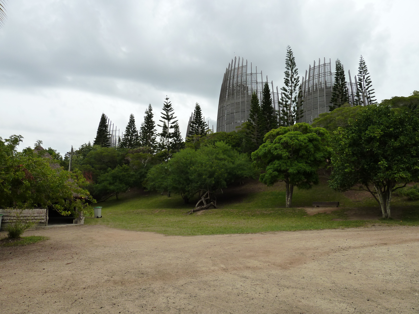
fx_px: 303
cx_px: 210
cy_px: 157
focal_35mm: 25
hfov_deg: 69.4
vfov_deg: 54.9
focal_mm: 4.1
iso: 125
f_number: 4
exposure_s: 1/160
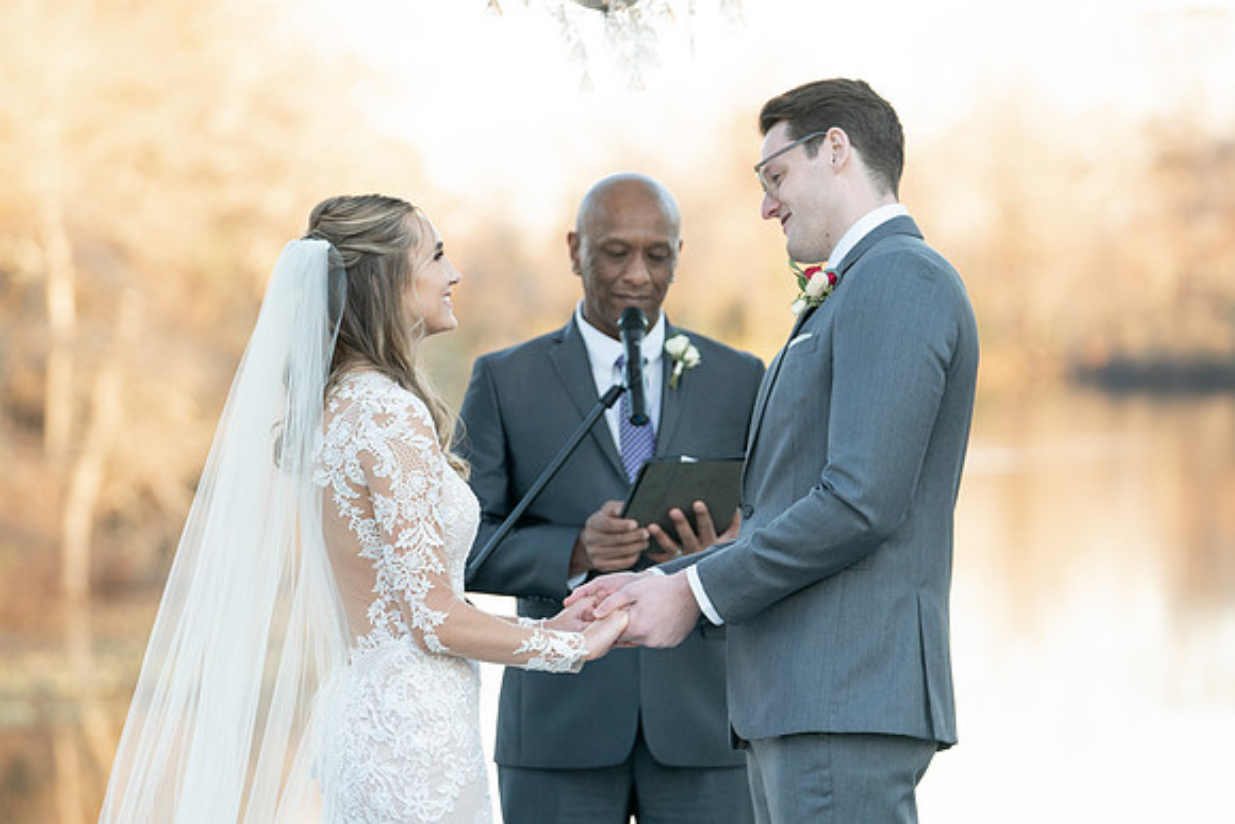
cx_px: 575
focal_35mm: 199
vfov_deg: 6.9
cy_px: 417
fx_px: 6816
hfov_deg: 10.4
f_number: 4
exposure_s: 1/250
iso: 640
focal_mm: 173
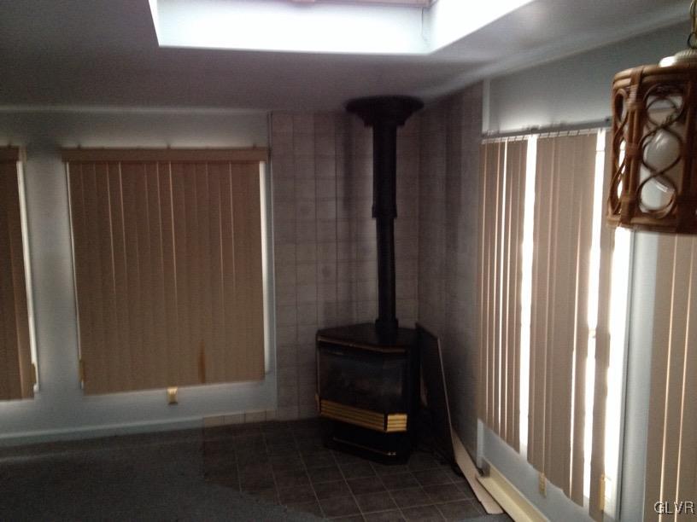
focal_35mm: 35
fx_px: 705
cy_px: 261
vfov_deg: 40.7
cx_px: 348
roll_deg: +1.2
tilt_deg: -7.5
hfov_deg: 52.6
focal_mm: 4.28
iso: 250
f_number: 2.4
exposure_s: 1/20
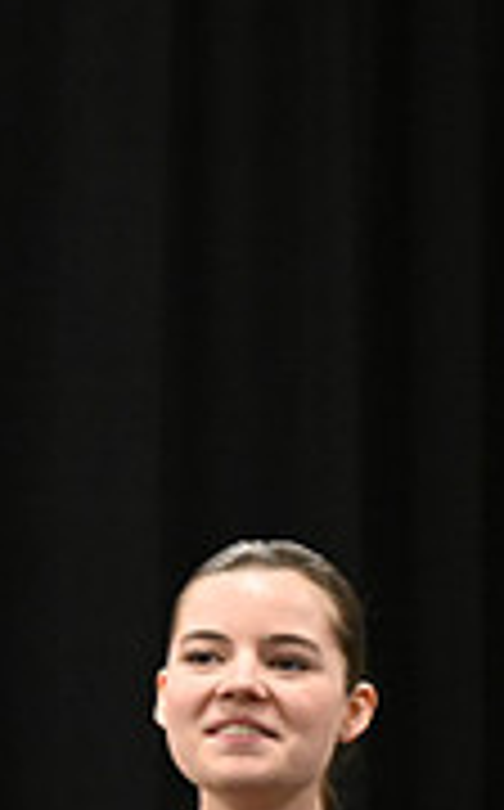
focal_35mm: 1051
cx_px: -760
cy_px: 531
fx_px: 23172
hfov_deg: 1.2
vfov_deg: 2.0
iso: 10000
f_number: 6.3
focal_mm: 320
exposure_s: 1/250
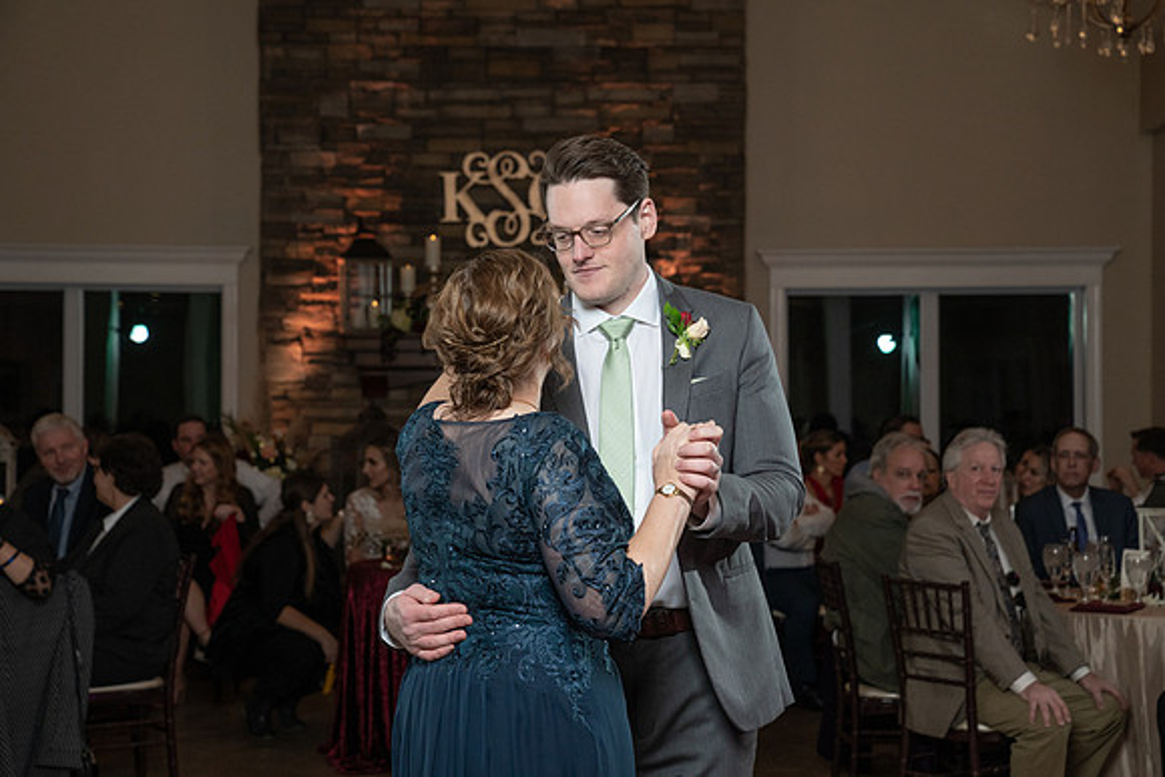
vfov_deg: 19.0
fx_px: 2323
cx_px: 582
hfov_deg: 28.1
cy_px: 388
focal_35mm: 72
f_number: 5.6
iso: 2000
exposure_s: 1/200
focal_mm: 70
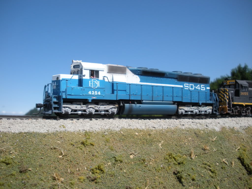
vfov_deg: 39.7
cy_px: 94
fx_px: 262
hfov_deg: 51.4
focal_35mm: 36
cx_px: 126
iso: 64
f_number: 3.5
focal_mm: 6.3
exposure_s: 1/712
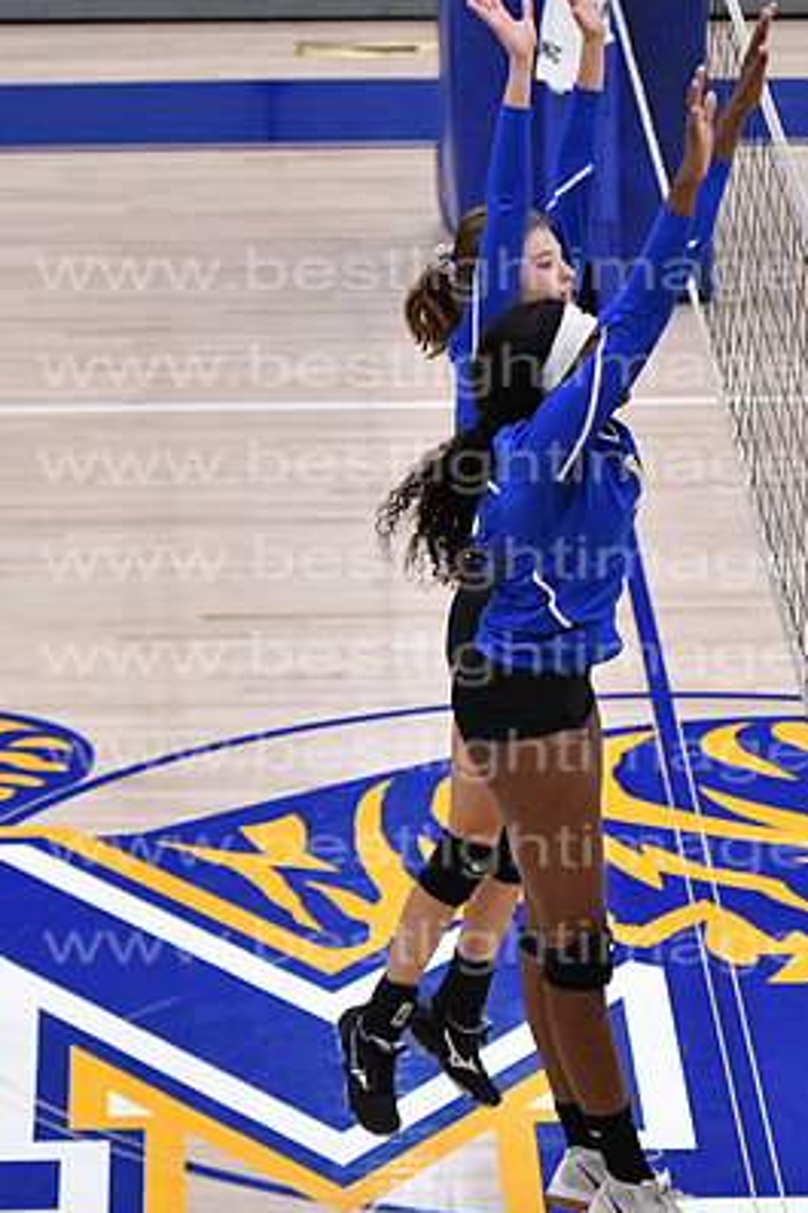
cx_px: 541
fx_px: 7740
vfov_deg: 9.0
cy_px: 613
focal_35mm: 230
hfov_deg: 6.0
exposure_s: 1/1250
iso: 6400
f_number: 3.2
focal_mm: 105
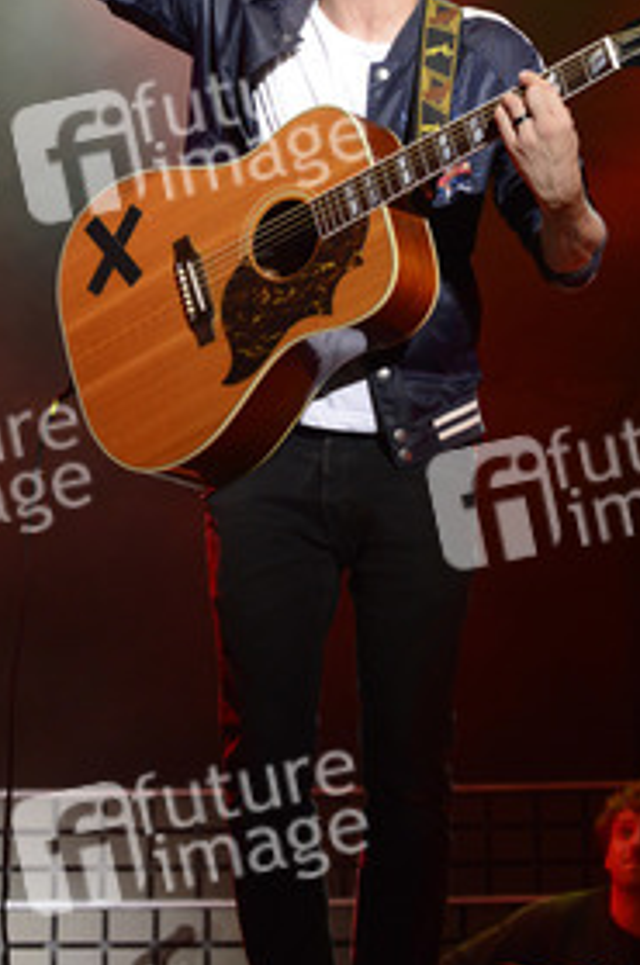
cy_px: 315
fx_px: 2998
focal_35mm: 112
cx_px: 291
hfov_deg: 12.2
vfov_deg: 18.2
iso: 3200
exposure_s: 1/320
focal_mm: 78
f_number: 5.6
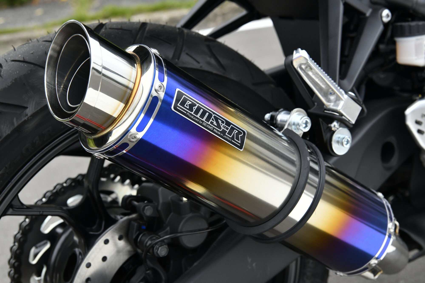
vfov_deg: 23.4
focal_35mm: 58
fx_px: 685
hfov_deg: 34.5
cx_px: 212
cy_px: 142
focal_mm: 58
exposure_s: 1/400
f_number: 10
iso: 800
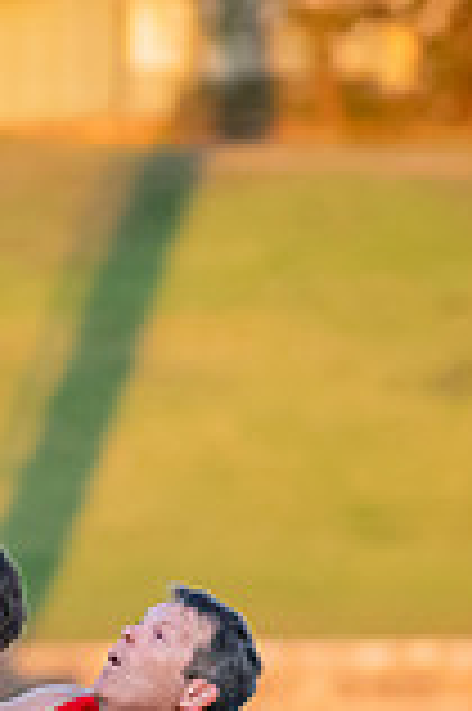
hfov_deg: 1.5
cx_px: -236
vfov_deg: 2.3
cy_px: 874
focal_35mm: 900
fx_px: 17738
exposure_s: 1/1600
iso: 1400
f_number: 2.8
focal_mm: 160
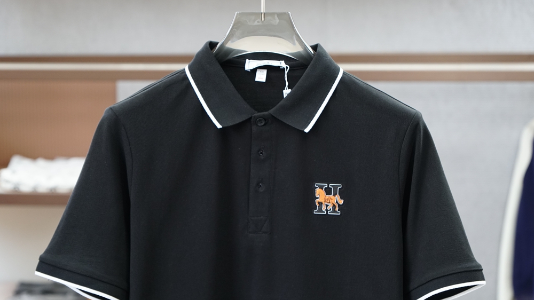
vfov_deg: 14.0
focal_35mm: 87
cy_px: 177
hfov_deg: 24.6
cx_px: 263
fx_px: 1225
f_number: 3.5
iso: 800
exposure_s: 1/125
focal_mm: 51
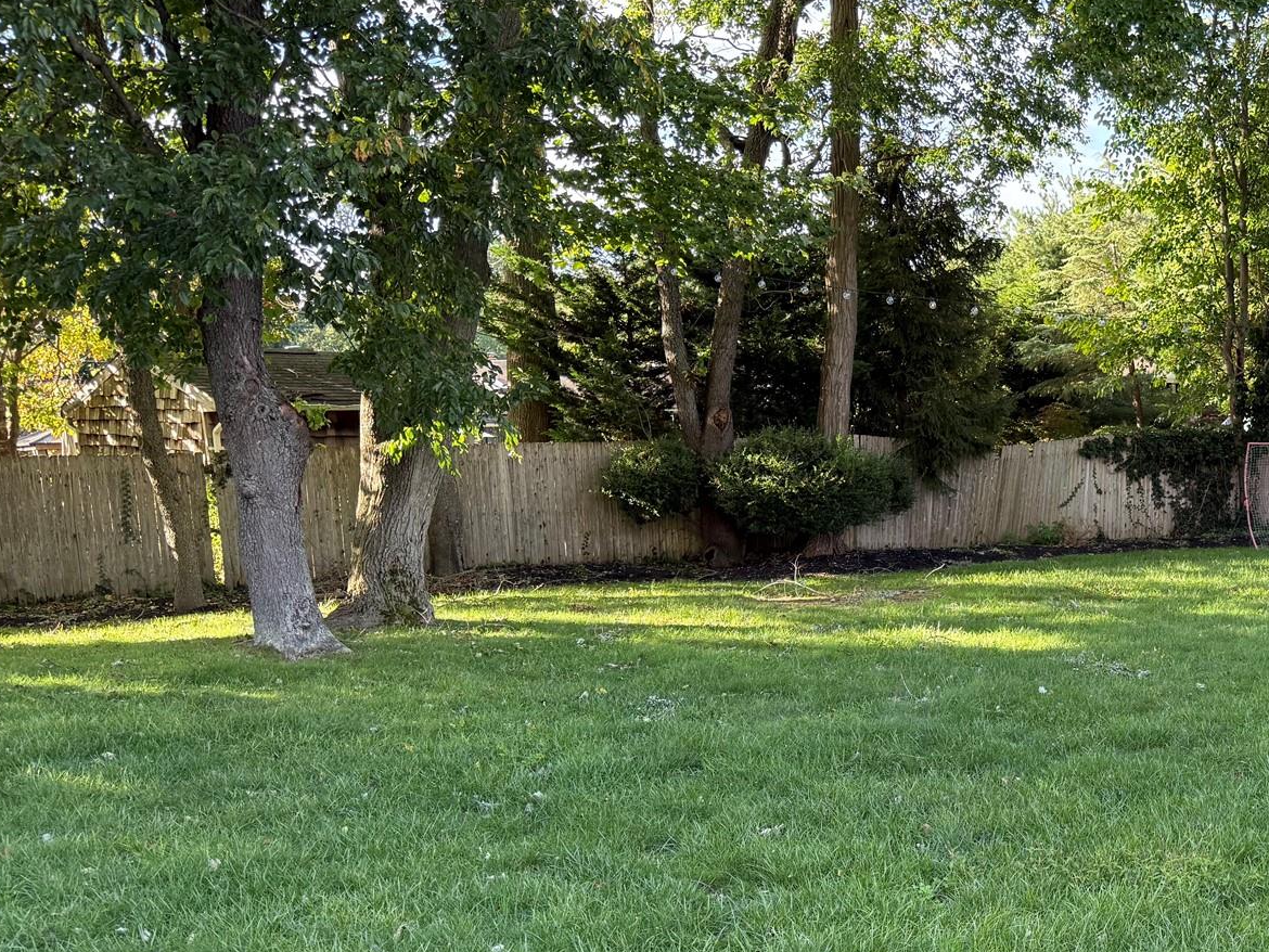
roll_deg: +0.1
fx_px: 1540
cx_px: 1079
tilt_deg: -10.8
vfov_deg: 33.8
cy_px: 685
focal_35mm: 42
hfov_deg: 42.0
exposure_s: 1/243
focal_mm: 6.76
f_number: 1.78
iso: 100
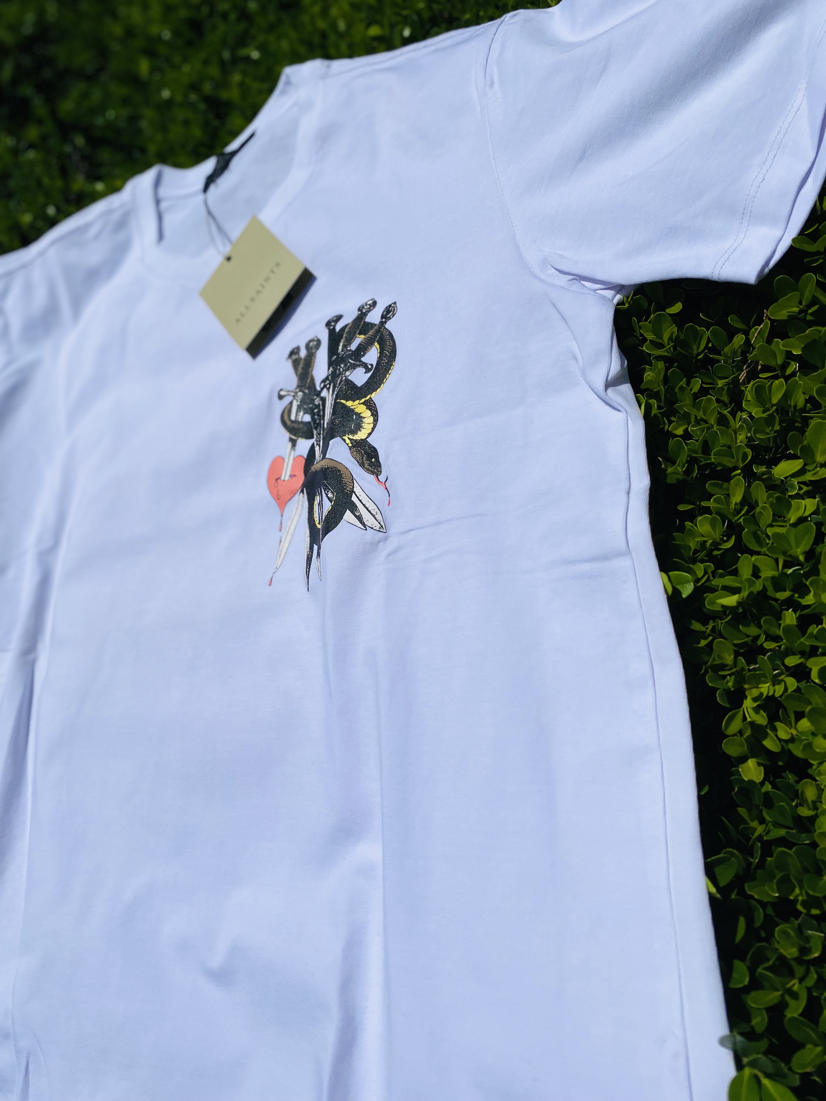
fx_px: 827
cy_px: 550
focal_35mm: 26
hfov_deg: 53.1
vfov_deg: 67.3
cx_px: 413
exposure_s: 1/18868
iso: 40
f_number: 1.8
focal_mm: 4.25
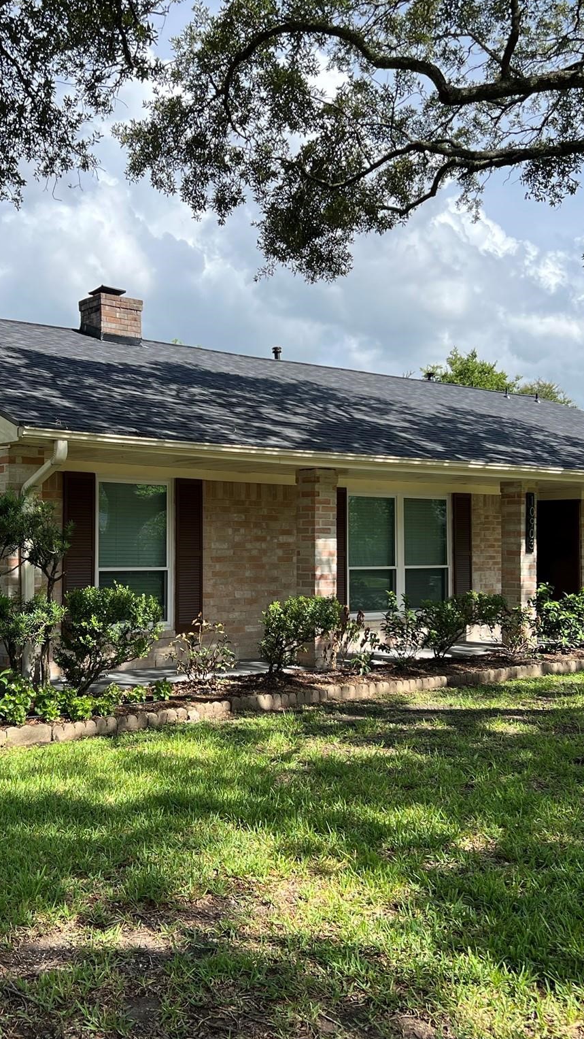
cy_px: 518
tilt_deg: +2.0
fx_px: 1046
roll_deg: -0.1
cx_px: 256
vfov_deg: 52.8
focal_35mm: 38
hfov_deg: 31.2
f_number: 1.5
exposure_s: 1/1645
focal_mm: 5.7
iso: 50
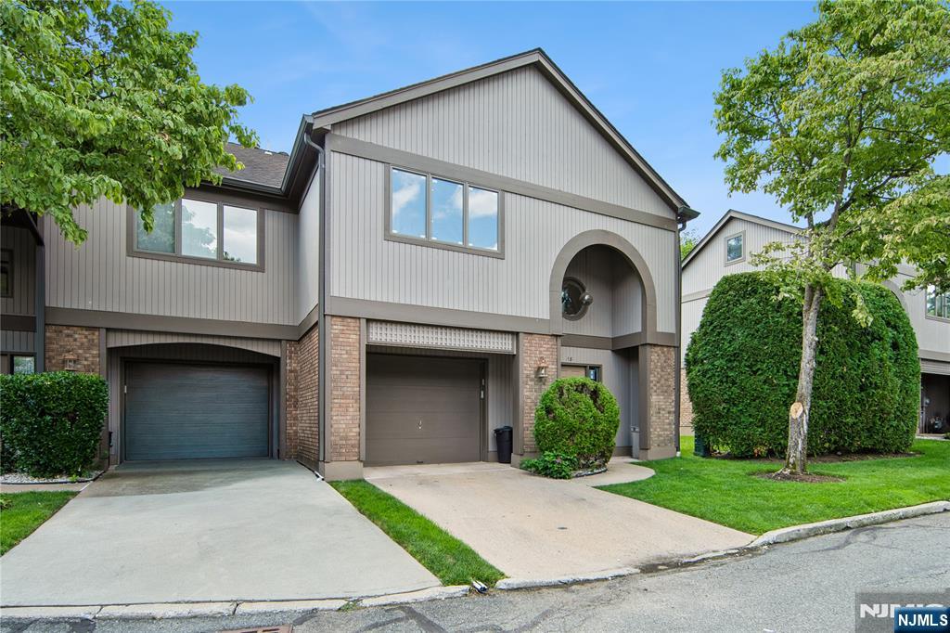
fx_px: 369
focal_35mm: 14
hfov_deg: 104.3
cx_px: 475
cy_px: 316
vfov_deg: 81.2
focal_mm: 14
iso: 400
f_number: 8
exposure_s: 1/200
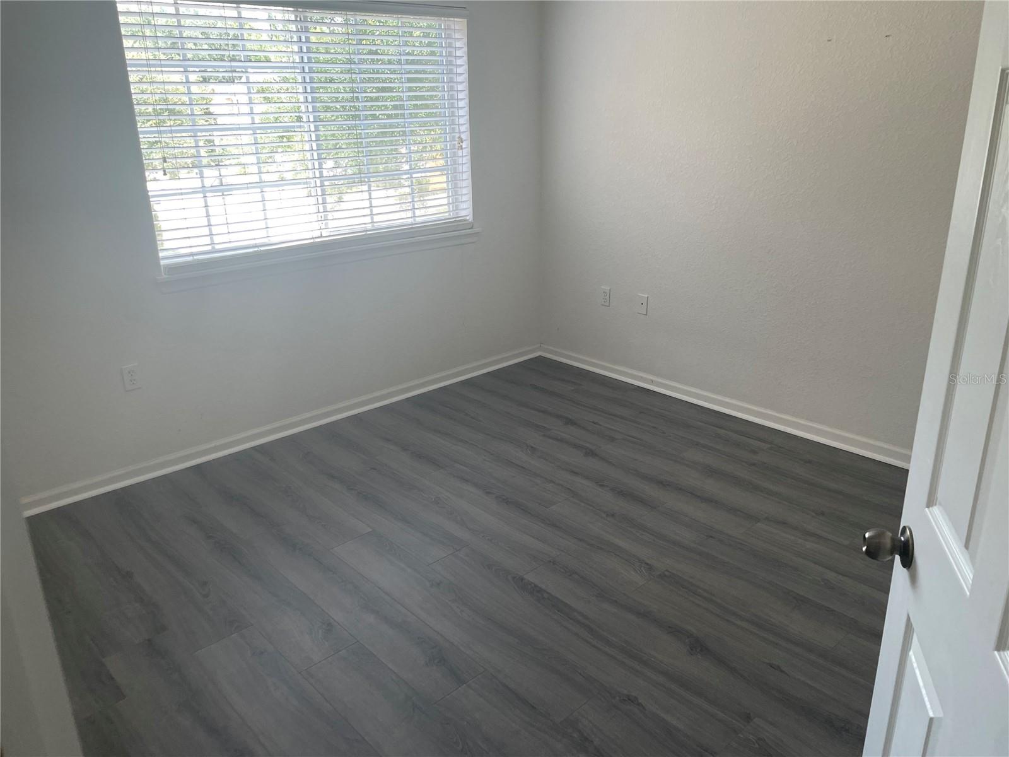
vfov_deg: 53.1
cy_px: 378
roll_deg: +2.2
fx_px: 758
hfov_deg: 67.3
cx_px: 504
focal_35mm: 26
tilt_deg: -19.5
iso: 80
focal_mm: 4.2
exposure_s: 1/120
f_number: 1.6
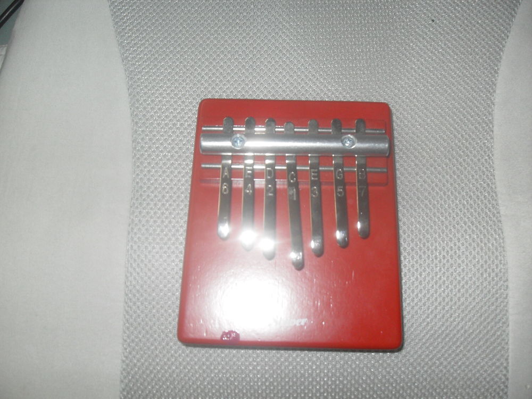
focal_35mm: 37
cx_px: 266
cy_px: 200
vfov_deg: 38.7
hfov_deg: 50.1
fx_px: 569
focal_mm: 6.3
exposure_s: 1/45
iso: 100
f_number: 2.8
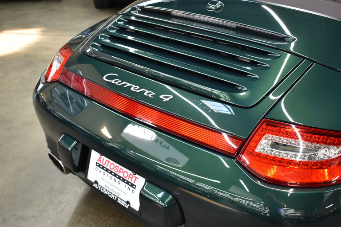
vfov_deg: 34.2
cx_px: 170
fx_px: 369
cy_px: 114
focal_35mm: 39
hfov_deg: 49.6
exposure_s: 1/40
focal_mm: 26
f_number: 4
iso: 900
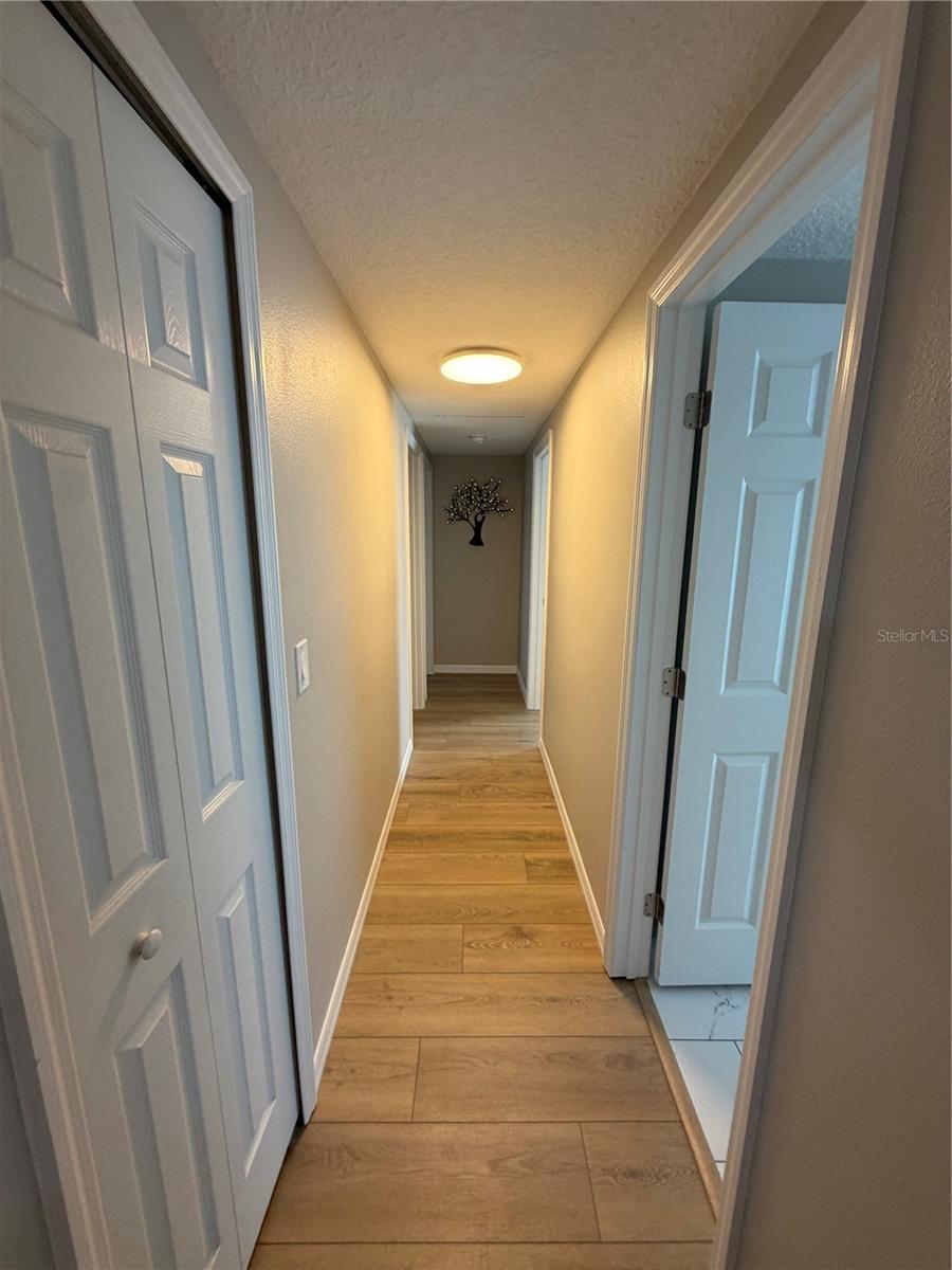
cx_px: 476
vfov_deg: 102.1
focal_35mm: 14
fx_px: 513
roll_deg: -0.4
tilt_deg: -11.8
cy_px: 635
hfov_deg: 85.7
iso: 160
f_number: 2.2
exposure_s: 1/60
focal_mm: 2.22
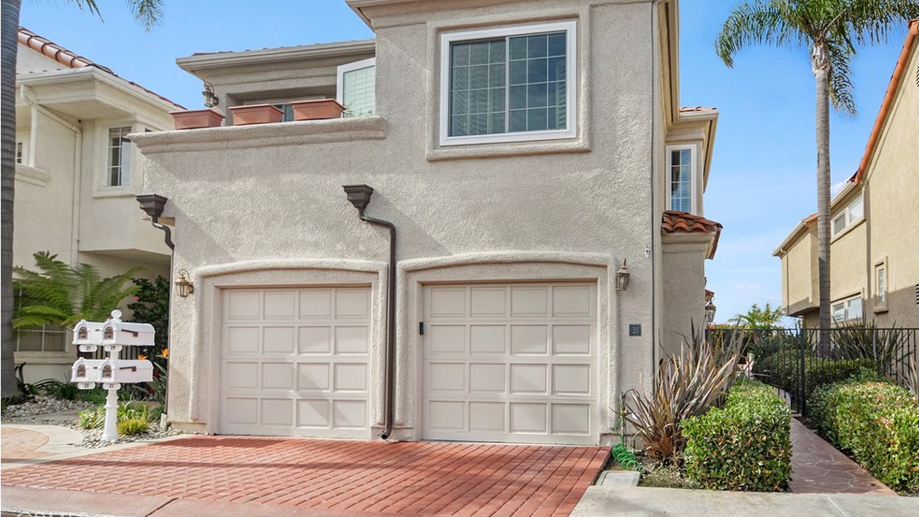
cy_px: 226
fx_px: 500
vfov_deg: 54.5
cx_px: 460
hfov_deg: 85.1
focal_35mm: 21
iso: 100
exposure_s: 1/1250
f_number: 2.8
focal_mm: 13
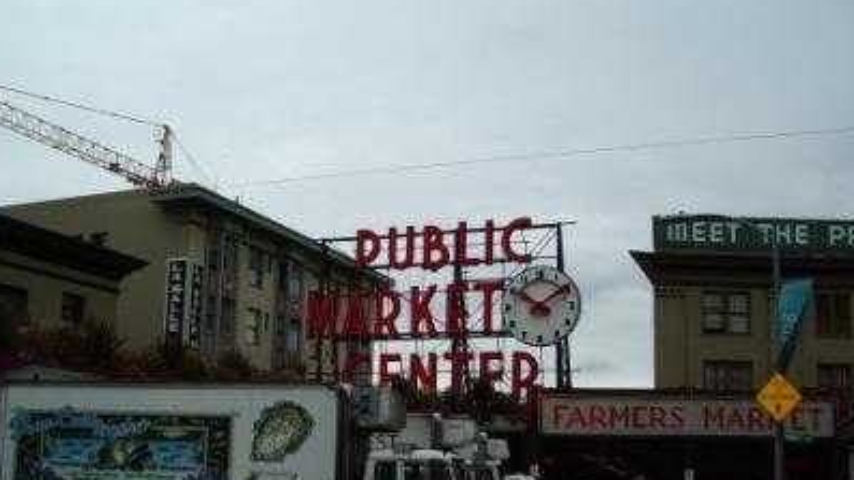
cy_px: 316
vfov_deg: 27.5
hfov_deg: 47.3
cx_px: 389
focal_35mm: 43
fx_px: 973
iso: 50
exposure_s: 1/320
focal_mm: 5.8
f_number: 4.3
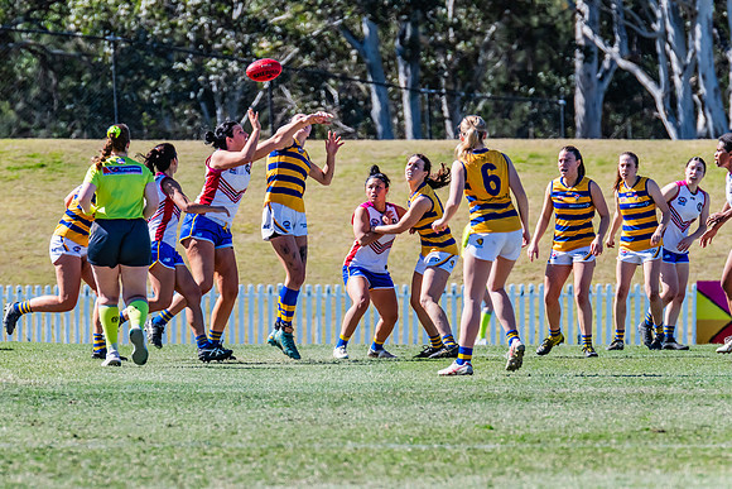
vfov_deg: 2.6
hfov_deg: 3.9
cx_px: 281
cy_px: 231
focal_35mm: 526
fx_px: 10706
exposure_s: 1/1600
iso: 800
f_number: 8
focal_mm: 420
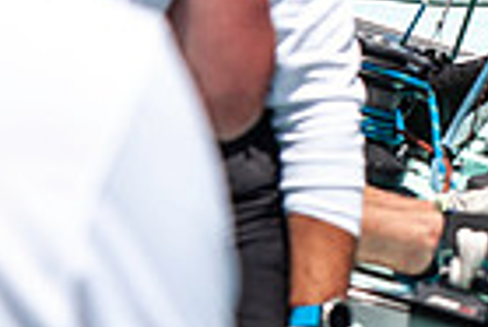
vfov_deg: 4.4
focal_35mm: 311
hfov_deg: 6.4
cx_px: 1008
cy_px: -134
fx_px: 4220
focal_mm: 70
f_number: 5.6
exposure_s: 1/800
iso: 250
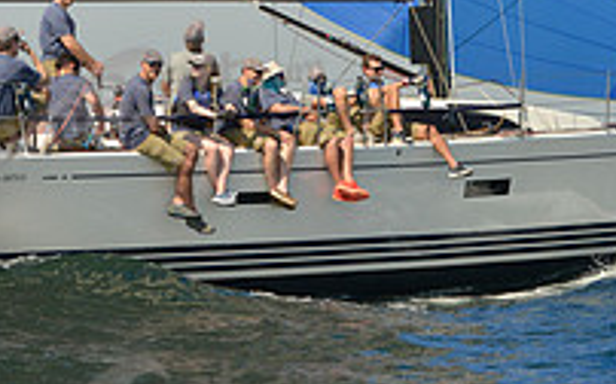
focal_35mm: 205
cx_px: 485
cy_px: -90
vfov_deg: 6.4
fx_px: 3440
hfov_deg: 10.2
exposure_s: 1/1250
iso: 200
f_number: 7.1
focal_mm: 70
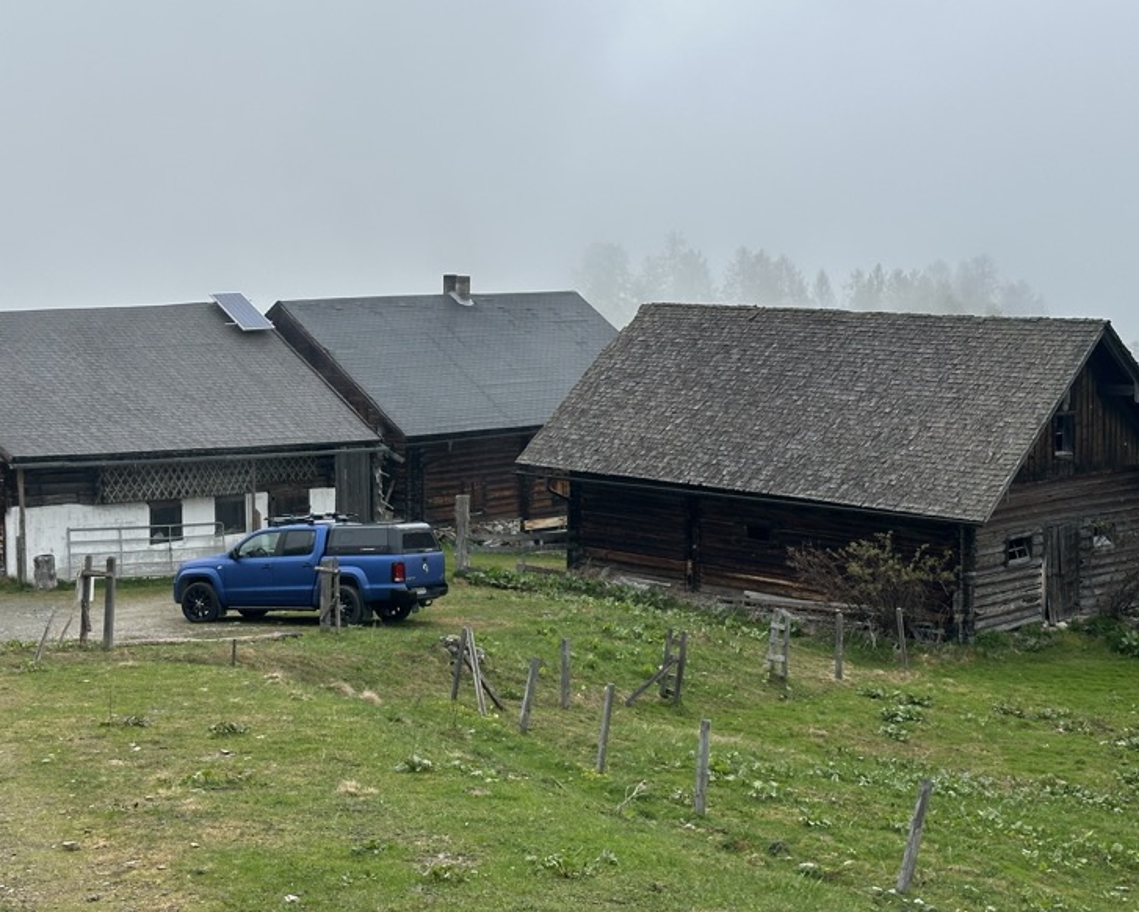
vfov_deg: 23.1
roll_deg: +2.5
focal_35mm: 66
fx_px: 2225
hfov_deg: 28.7
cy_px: 381
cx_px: 489
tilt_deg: -2.3
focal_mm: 6.86
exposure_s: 1/2890
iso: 64
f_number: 1.78
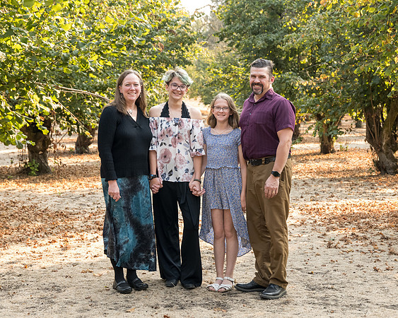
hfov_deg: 26.7
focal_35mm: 71
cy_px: 150
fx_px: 839
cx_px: 198
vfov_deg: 21.5
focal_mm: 50
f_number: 4
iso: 1250
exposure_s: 1/640
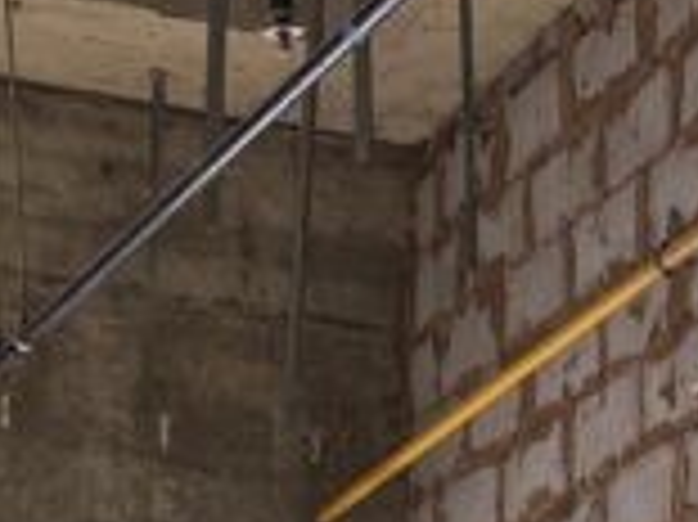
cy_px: 1440
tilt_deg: +0.5
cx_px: 712
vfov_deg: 7.7
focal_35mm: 172
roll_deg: +0.0
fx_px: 3466
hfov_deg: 11.4
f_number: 1.6
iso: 80
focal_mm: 5.96
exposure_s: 1/50
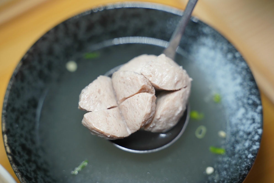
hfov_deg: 27.0
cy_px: 92
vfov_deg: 18.2
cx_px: 137
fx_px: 571
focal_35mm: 75
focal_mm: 75
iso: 320
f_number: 4
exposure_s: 1/80
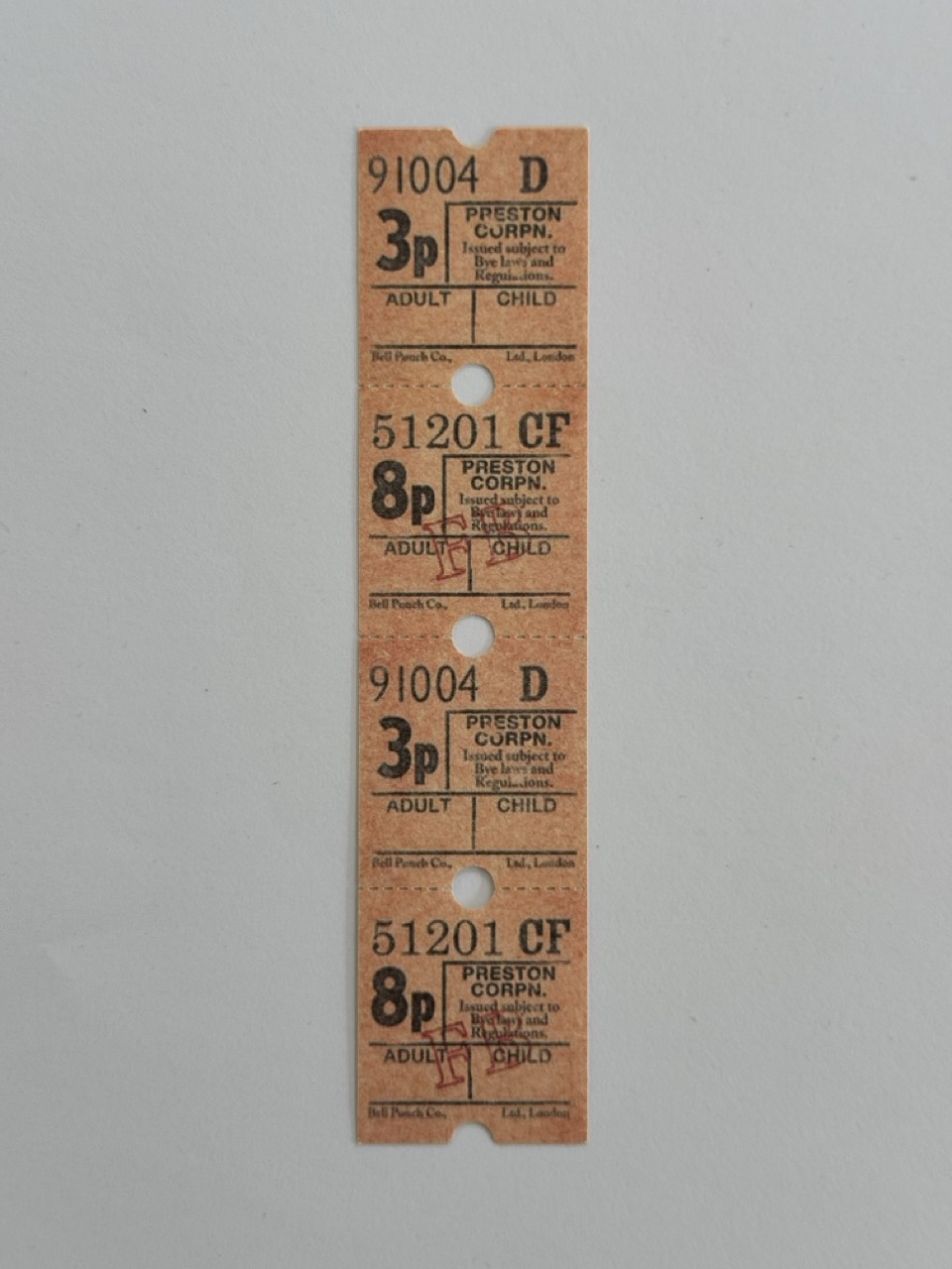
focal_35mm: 48
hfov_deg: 30.3
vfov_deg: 39.7
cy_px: 634
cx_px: 476
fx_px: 1760
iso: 64
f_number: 1.78
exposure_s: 1/121
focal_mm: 6.76
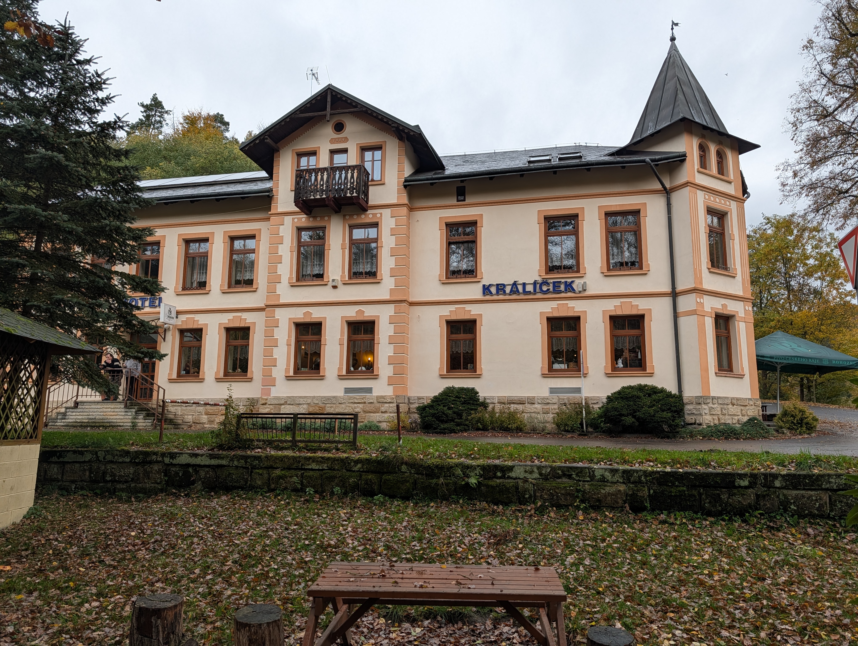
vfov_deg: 56.9
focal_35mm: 24
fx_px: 596
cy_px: 323
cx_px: 429
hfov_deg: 71.5
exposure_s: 1/92.8
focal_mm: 6.9
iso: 26
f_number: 1.68
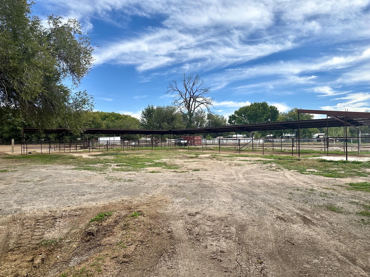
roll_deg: +0.8
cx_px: 185
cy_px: 138
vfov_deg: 56.8
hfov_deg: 71.6
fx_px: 257
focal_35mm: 24
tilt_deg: +0.1
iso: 80
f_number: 1.78
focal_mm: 6.86
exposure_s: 1/3247
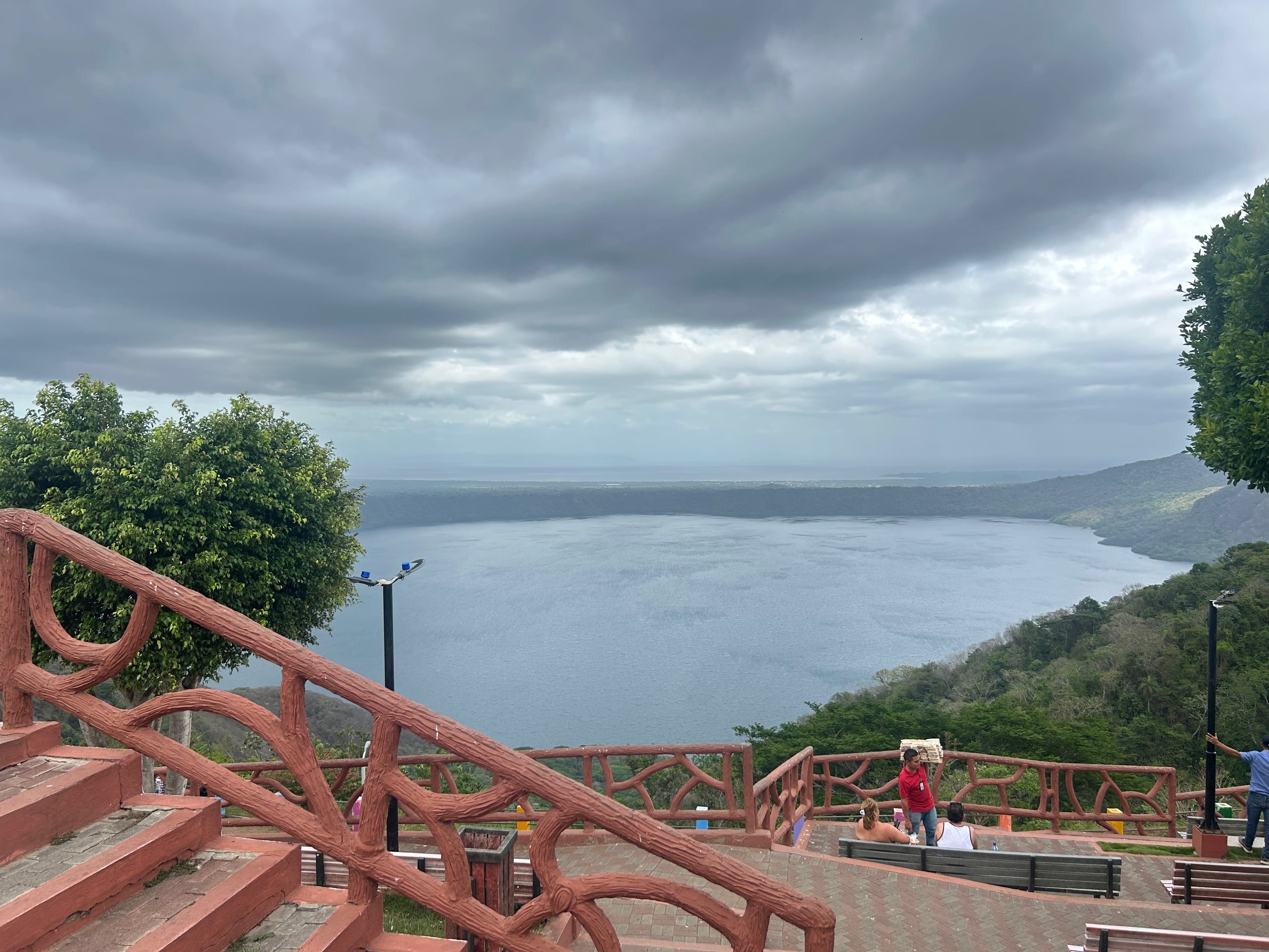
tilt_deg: -2.1
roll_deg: +1.3
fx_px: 953
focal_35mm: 26
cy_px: 476
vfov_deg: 53.1
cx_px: 634
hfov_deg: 67.3
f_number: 1.5
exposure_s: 1/1431
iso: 50
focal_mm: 5.7
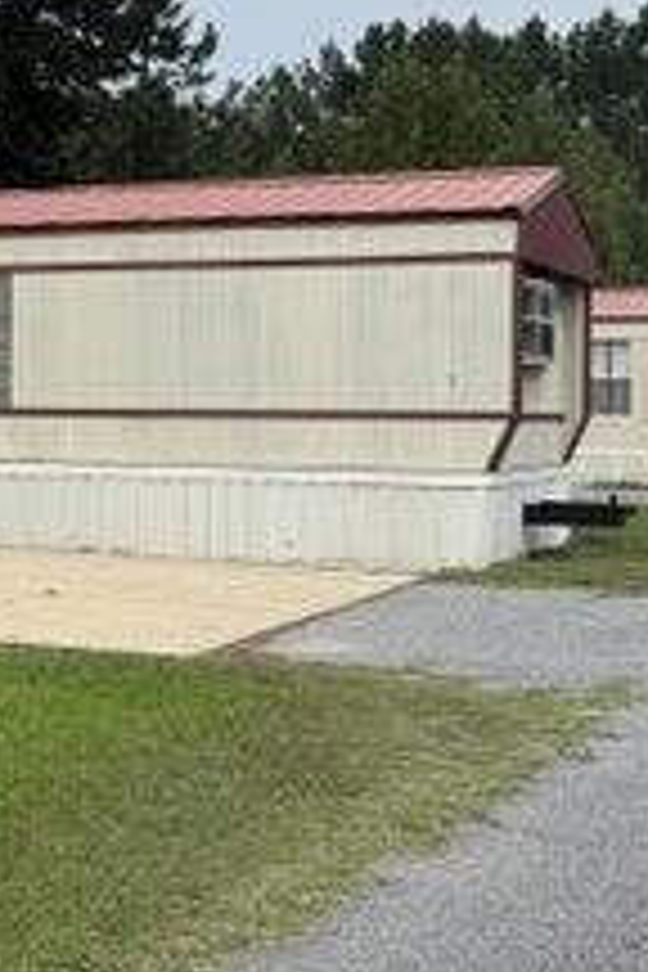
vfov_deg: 27.2
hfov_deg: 17.9
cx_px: -22
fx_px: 1998
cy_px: 342
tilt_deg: +1.5
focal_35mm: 74
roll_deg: -0.6
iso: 80
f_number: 1.78
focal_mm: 6.76
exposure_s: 1/3597
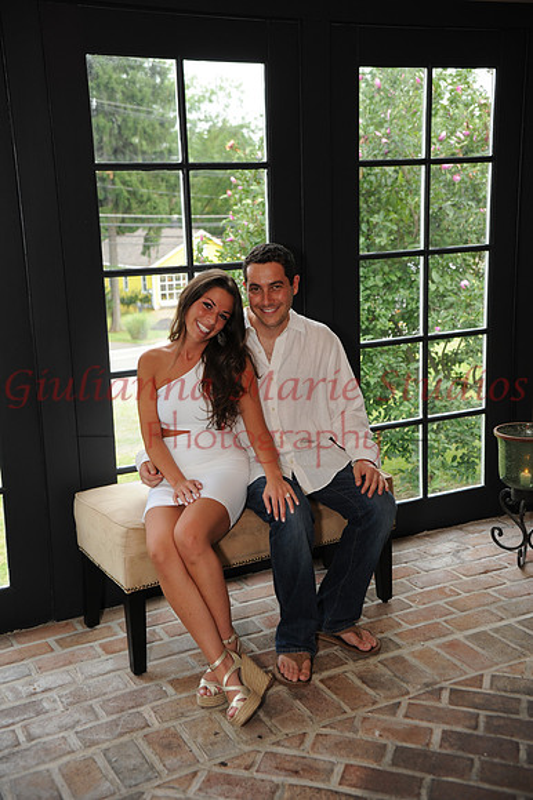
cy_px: 400
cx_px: 266
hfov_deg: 30.5
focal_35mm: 44
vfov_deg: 44.5
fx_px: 978
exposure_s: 1/80
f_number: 5
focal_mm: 44
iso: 500
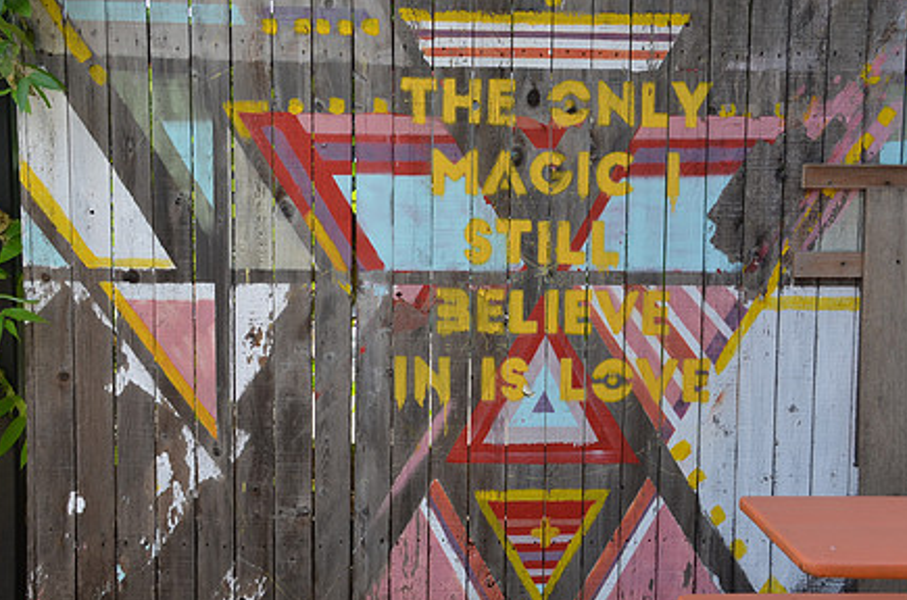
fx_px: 1609
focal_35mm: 64
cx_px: 507
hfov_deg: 31.5
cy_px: 312
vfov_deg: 21.1
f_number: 6.3
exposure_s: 1/160
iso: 160
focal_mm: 32
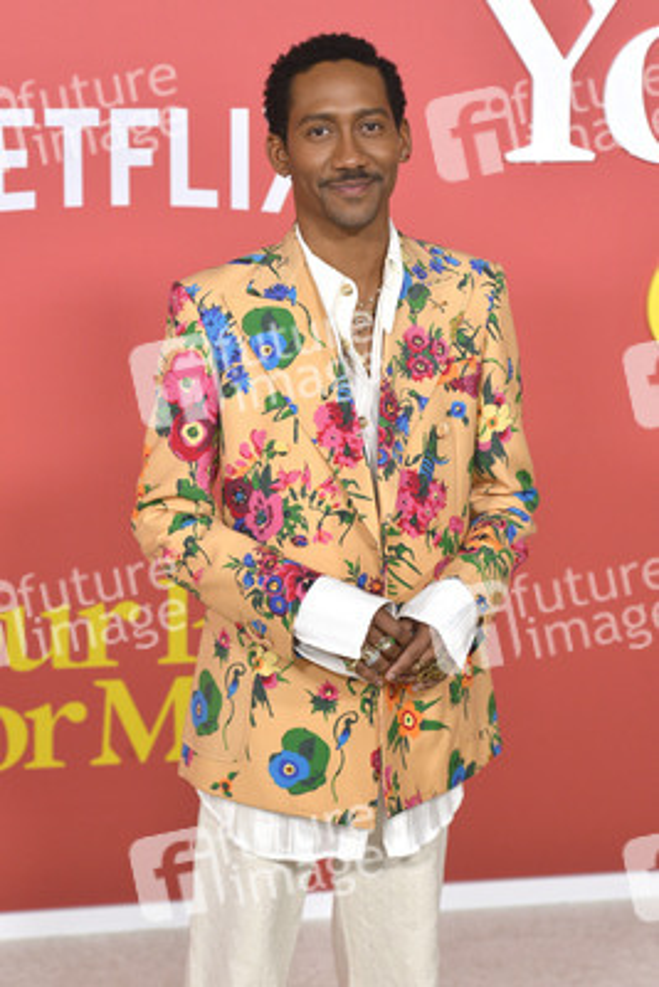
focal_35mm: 92
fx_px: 2524
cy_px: 494
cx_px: 330
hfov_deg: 14.9
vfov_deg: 22.1
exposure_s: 1/320
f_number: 6.3
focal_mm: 92
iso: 1600
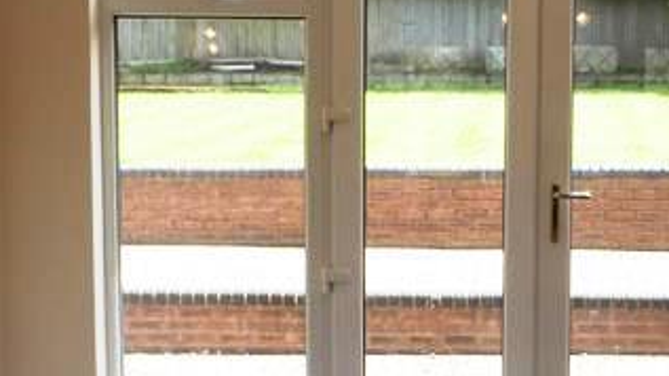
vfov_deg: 13.6
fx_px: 1560
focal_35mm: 88
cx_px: 536
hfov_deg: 23.8
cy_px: 327
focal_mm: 4.3
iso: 100
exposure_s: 1/125
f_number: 3.5
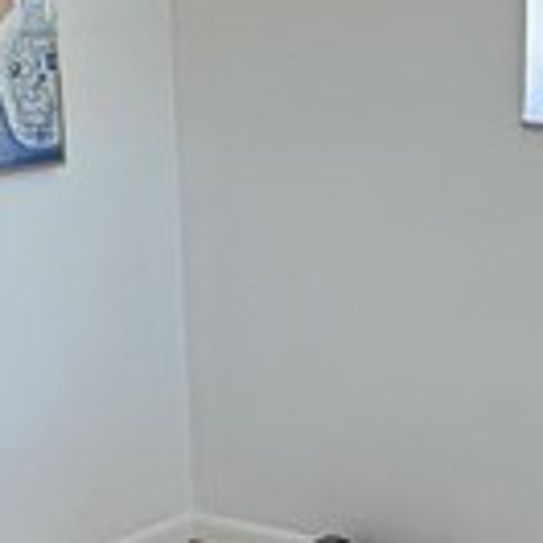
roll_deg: +1.9
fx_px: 1704
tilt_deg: -16.1
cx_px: 321
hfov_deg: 18.1
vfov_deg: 17.8
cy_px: 481
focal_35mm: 96
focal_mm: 2.22
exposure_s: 1/120
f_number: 2.2
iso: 64
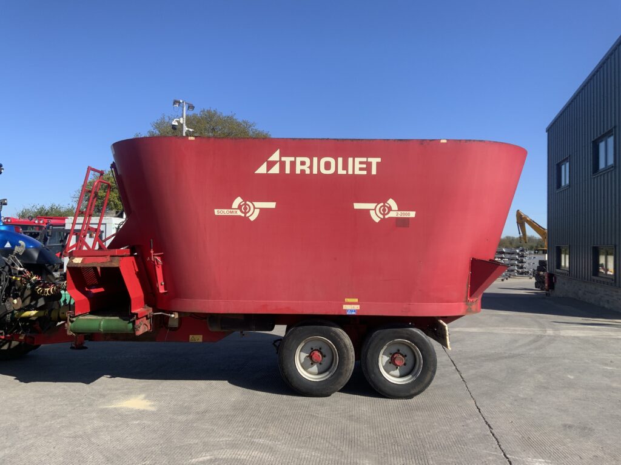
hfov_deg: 61.7
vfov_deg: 48.2
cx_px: 310
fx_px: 520
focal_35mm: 29
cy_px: 232
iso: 16
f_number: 1.8
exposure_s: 1/1534
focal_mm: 3
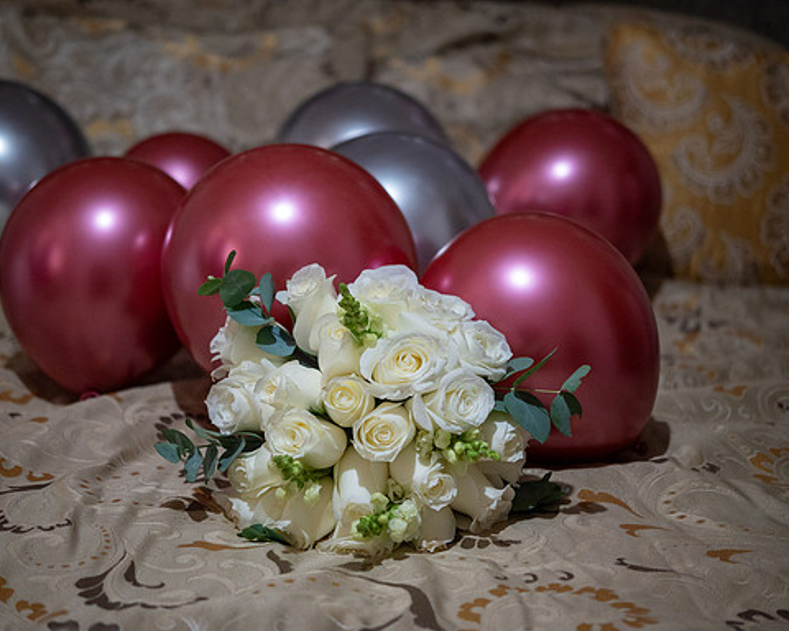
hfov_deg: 27.9
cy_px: 316
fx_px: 1588
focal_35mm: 68
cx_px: 386
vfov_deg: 22.5
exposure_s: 1/125
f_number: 2.8
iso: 1600
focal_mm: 60
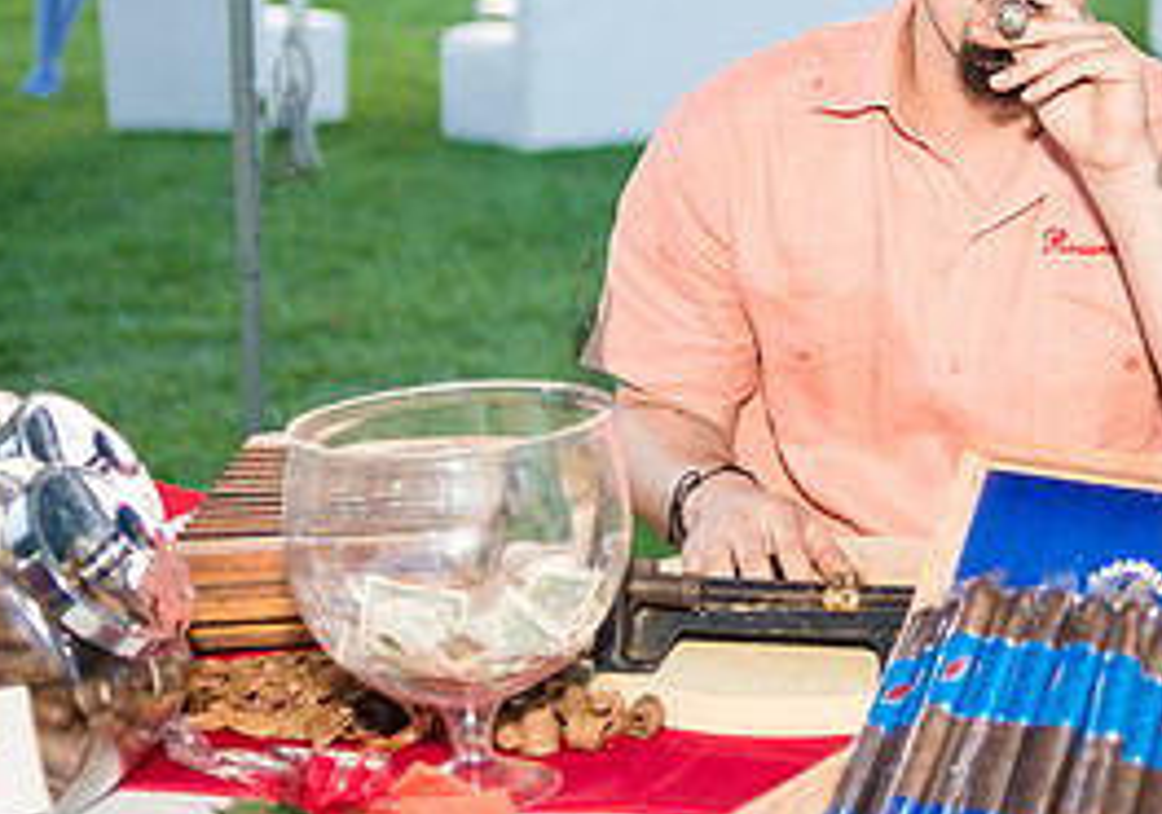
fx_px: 2787
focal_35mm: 85
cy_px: 42
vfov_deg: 16.4
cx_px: 1026
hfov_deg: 23.0
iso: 500
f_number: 2
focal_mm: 35
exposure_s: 1/250
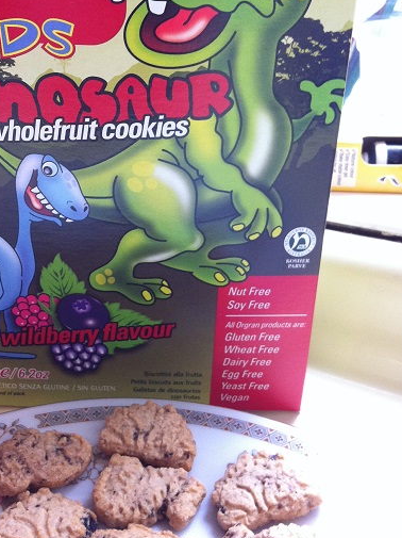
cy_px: 200
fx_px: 775
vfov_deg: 38.0
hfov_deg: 28.9
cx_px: 137
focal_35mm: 50
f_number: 2.8
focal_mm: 3.85
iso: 125
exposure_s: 1/15
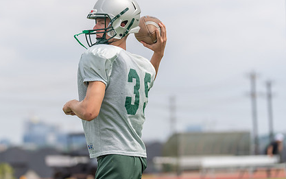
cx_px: 112
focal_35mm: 190
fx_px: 1482
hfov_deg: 11.0
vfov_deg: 6.9
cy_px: 70
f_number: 3.2
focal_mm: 134
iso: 100
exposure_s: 1/1250
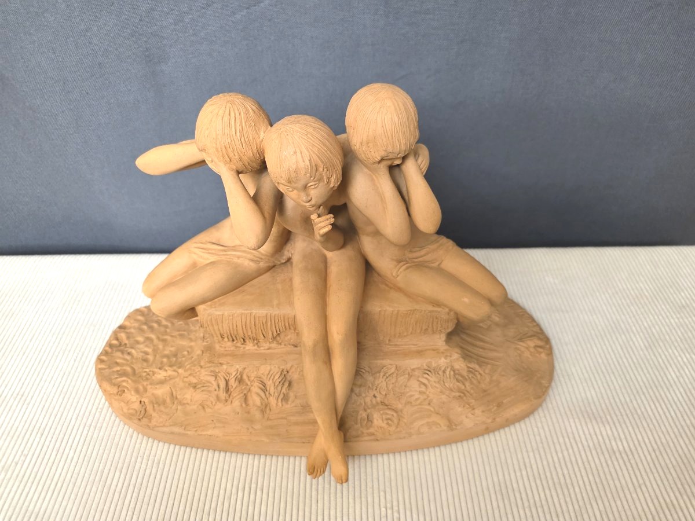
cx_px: 348
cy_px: 260
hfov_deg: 73.9
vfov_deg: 58.9
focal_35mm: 23
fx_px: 462
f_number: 1.7
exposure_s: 1/100
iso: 800
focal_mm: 6.3
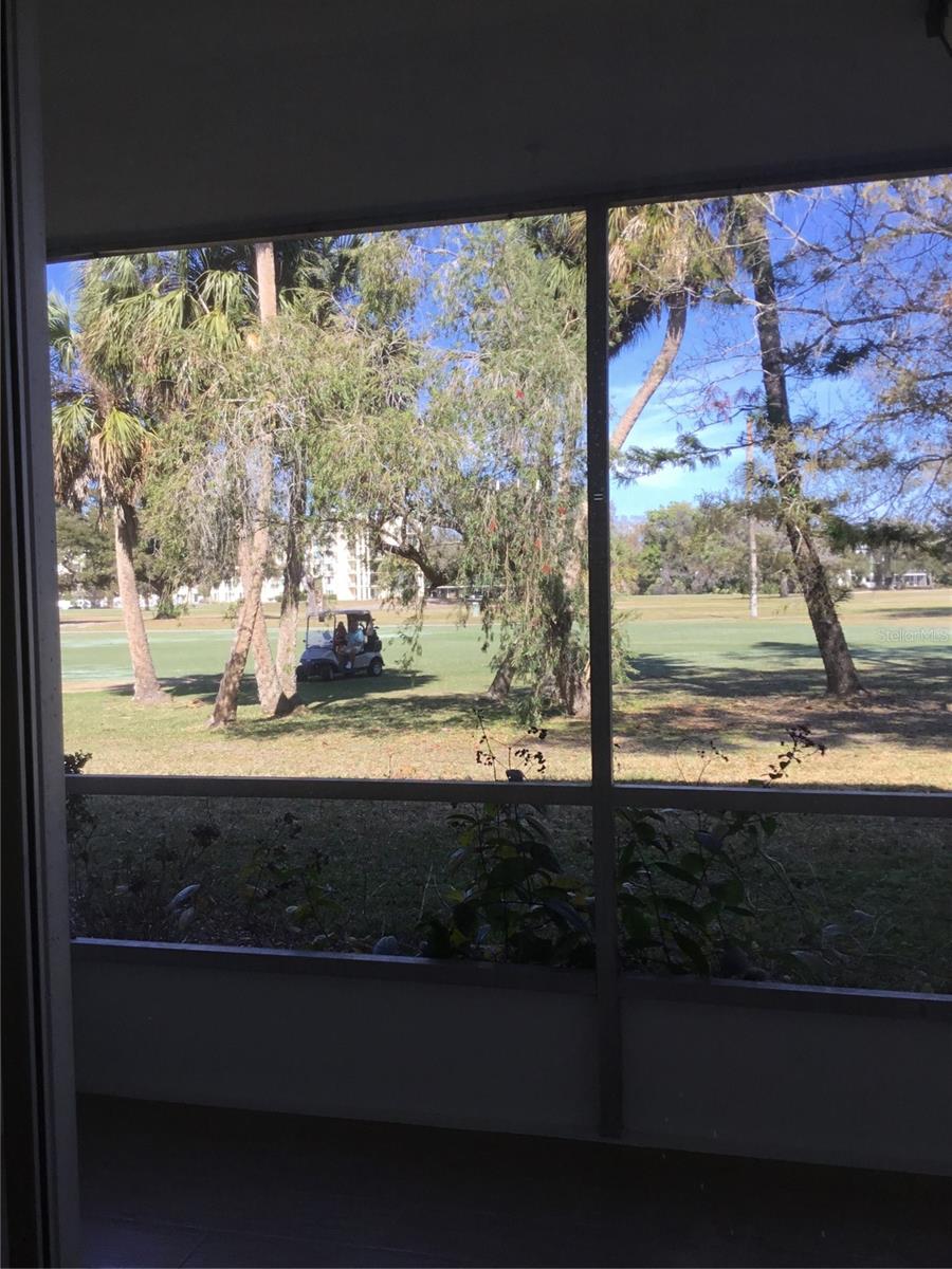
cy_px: 634
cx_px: 476
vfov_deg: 58.4
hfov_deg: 45.4
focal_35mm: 31
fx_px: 1137
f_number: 2.4
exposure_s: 1/318
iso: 25
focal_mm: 3.3
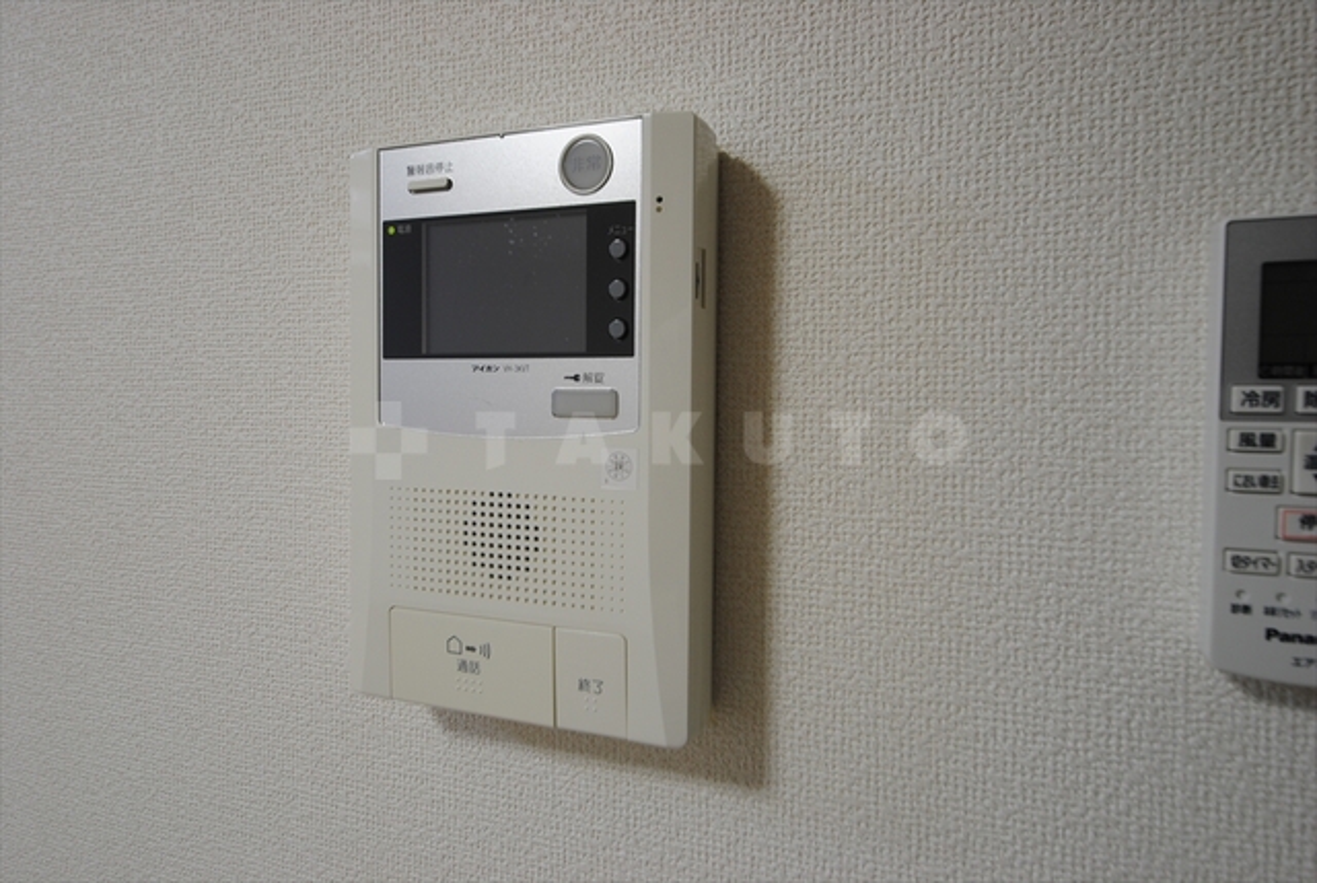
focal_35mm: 20
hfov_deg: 85.3
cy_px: 442
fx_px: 715
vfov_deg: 63.4
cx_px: 658
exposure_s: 1/5
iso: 100
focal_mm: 13
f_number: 5
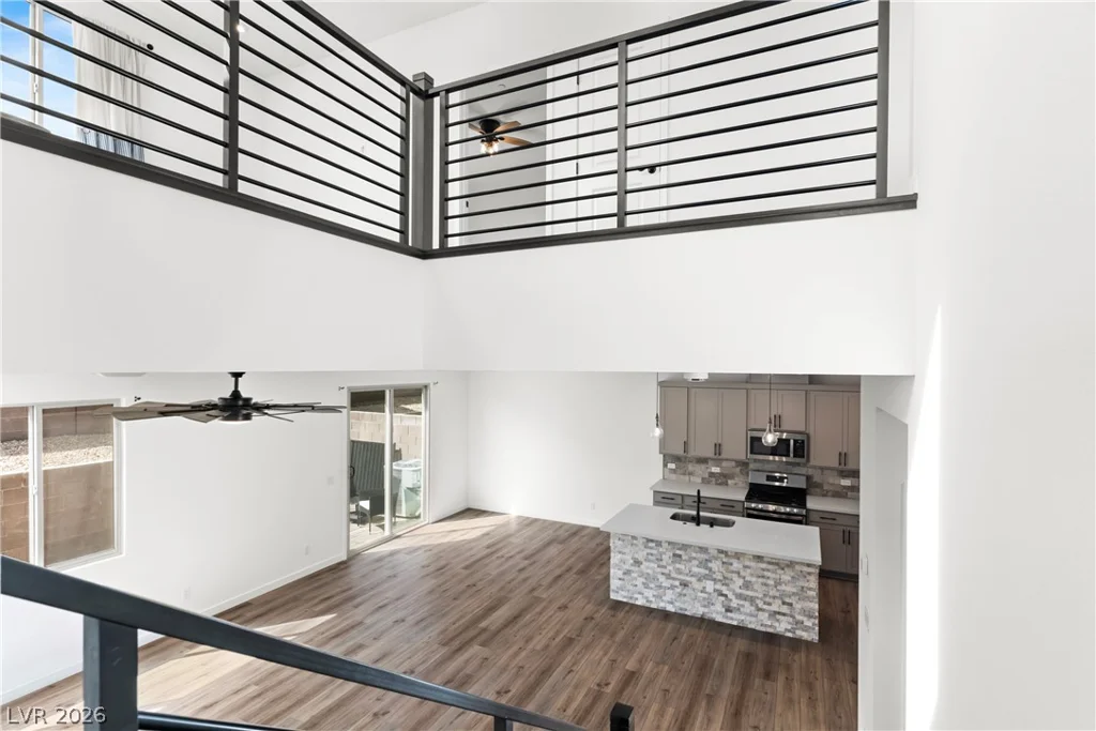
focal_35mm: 17
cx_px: 548
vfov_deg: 70.5
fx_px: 518
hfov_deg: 93.3
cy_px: 366
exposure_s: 1/40
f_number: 8
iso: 250
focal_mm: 17
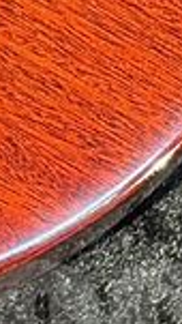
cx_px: -642
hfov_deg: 2.5
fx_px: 4116
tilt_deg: -72.5
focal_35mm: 480
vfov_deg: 4.4
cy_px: -494
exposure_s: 1/40
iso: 200
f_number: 1.6
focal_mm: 5.96
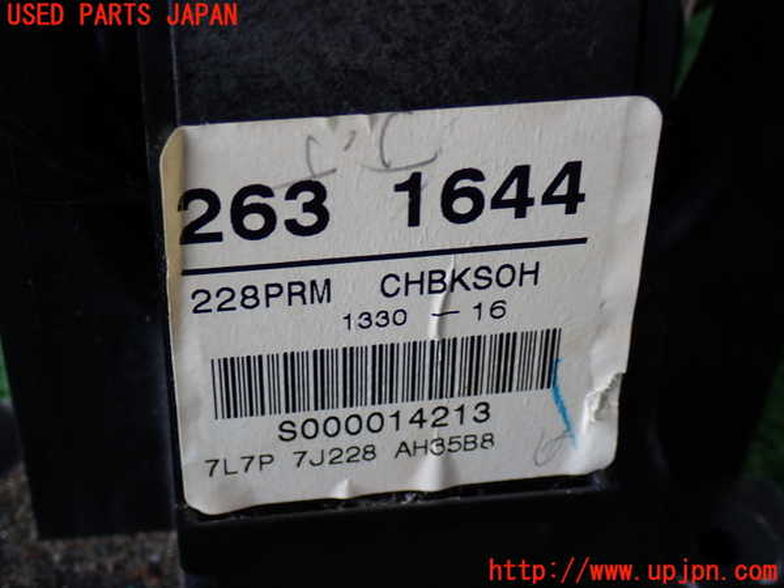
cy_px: 294
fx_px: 1404
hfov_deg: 31.2
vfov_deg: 23.7
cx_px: 392
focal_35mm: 62
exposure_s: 1/60
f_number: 3.6
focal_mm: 11.09
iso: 200
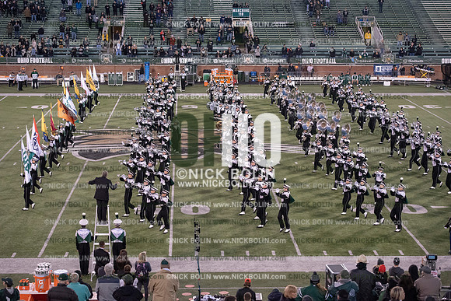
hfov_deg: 24.8
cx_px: 226
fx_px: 1027
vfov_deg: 16.7
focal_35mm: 82
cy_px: 150
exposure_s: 1/1250
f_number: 3.2
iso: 5000
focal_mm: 82
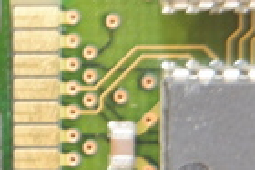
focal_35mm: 168
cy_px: 34
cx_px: -173
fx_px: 1189
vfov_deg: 8.1
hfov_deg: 11.5
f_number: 3.5
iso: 500
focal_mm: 15.2
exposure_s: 1/25
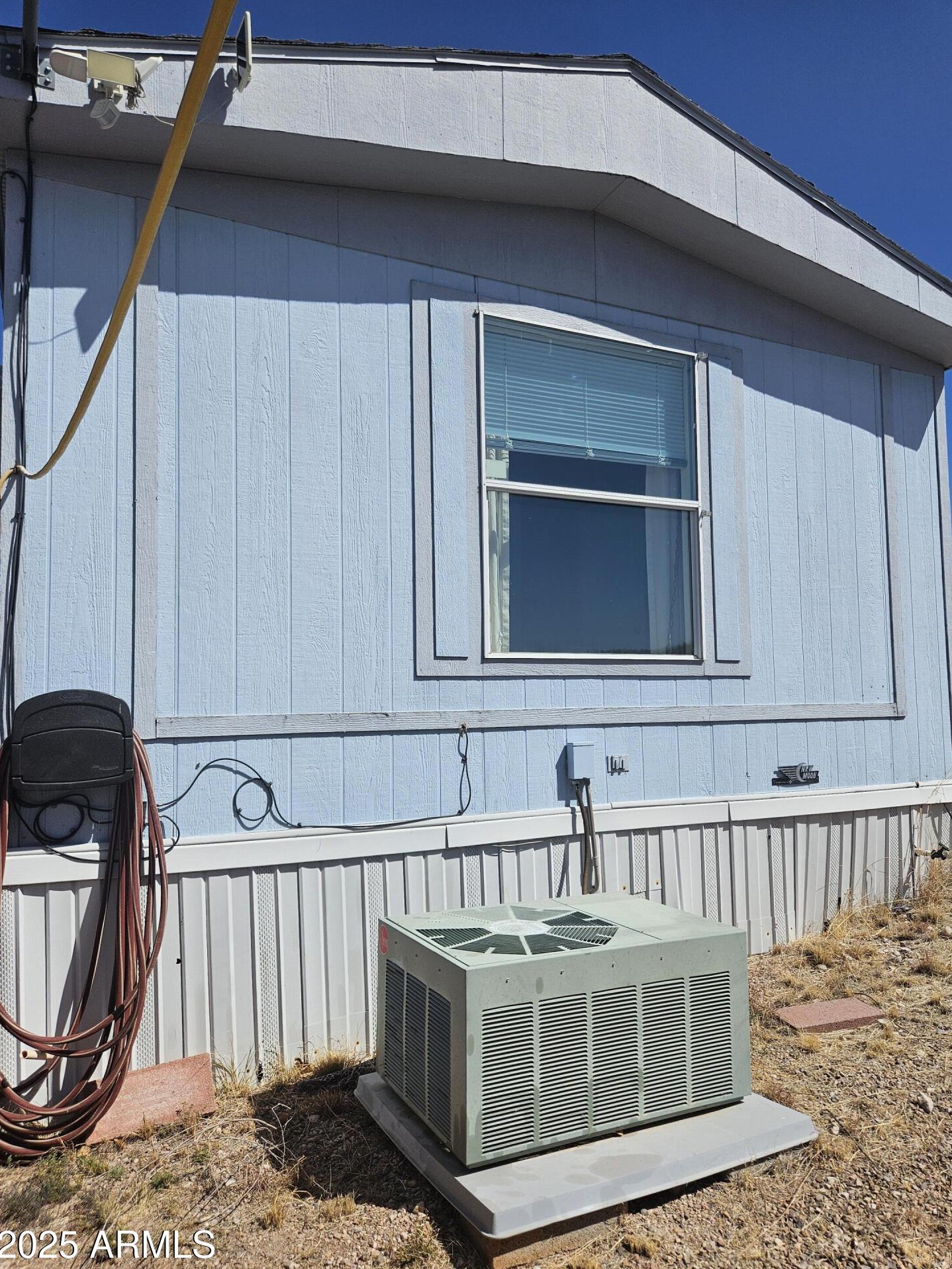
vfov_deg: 71.6
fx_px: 880
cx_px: 489
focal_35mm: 24
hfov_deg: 56.8
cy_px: 643
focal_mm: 5.4
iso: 25
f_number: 1.8
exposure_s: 1/4291
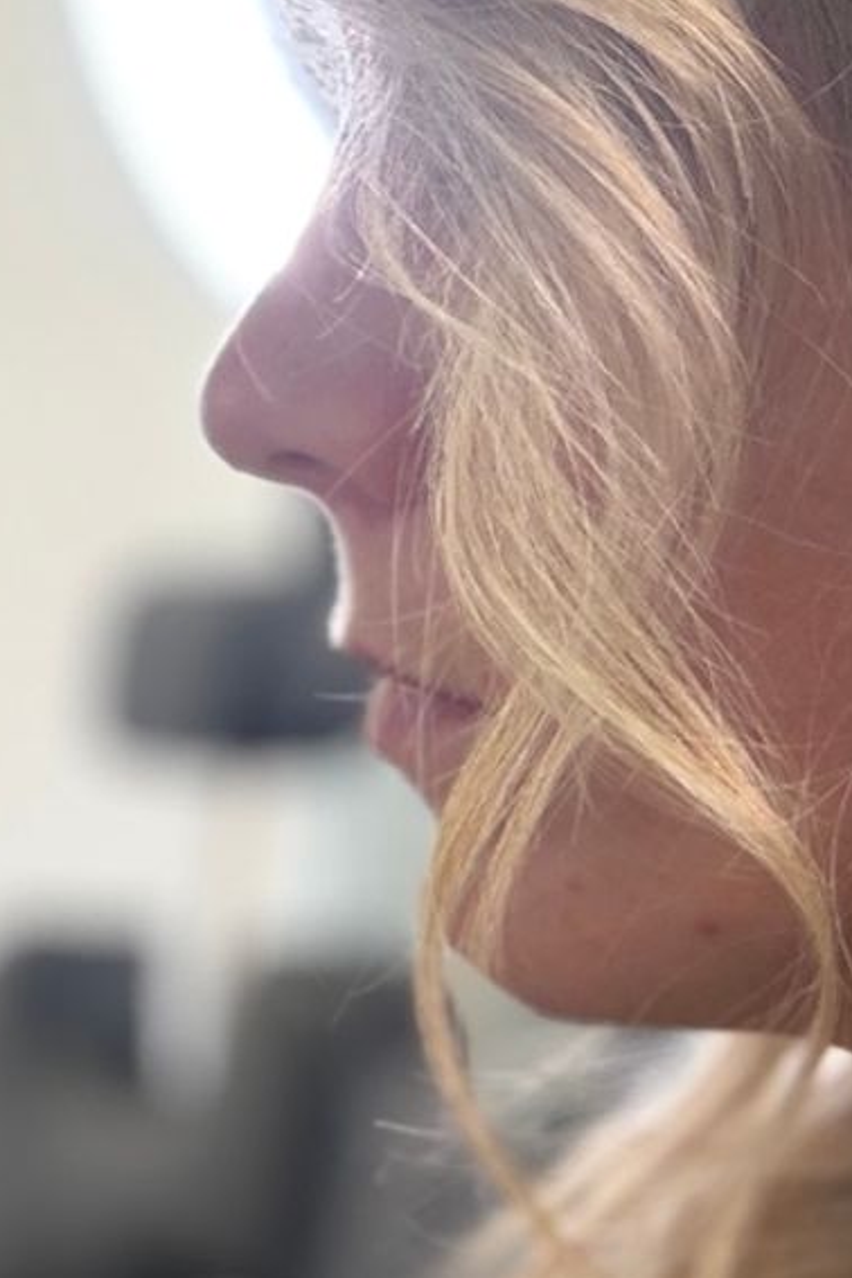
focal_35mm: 94
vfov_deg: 21.7
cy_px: 547
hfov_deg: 13.6
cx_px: 1343
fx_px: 3337
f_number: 1.9
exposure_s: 1/50
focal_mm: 2.71
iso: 50
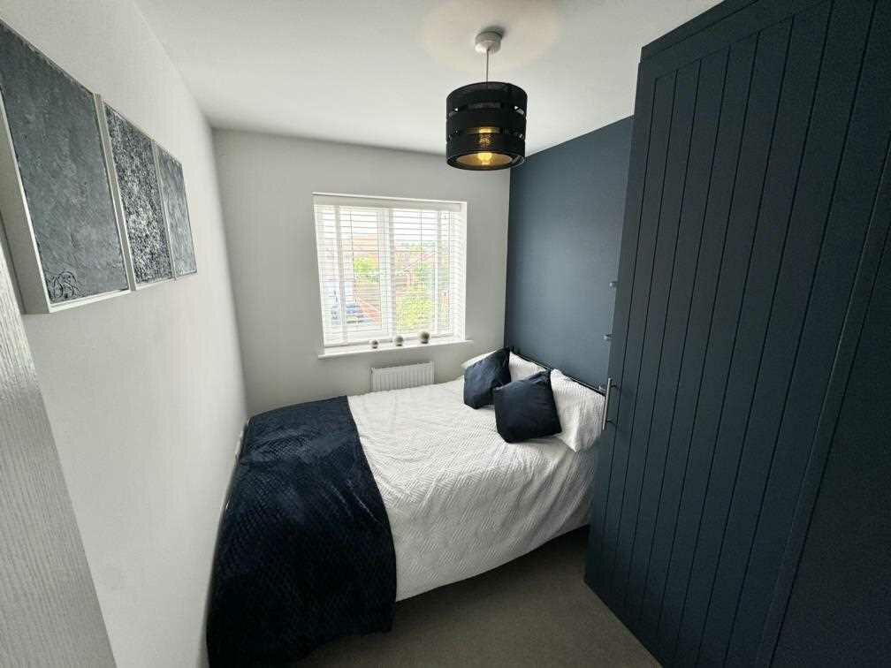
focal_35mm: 14
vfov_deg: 85.7
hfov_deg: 102.1
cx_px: 446
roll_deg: -0.1
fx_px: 360
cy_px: 334
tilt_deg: -11.9
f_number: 2.2
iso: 50
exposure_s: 1/99
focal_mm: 2.22
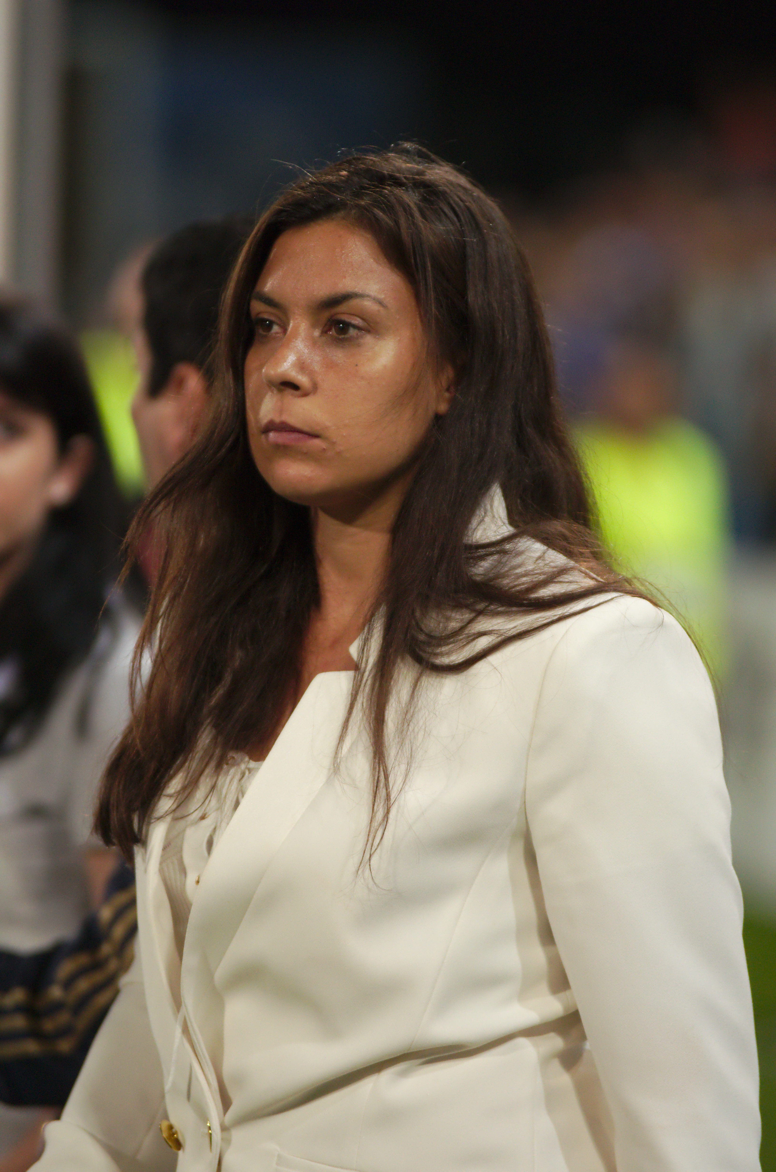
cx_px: 388
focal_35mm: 300
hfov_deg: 4.6
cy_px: 586
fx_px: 9743
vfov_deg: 6.9
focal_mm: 200
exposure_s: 1/800
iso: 3200
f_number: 2.8
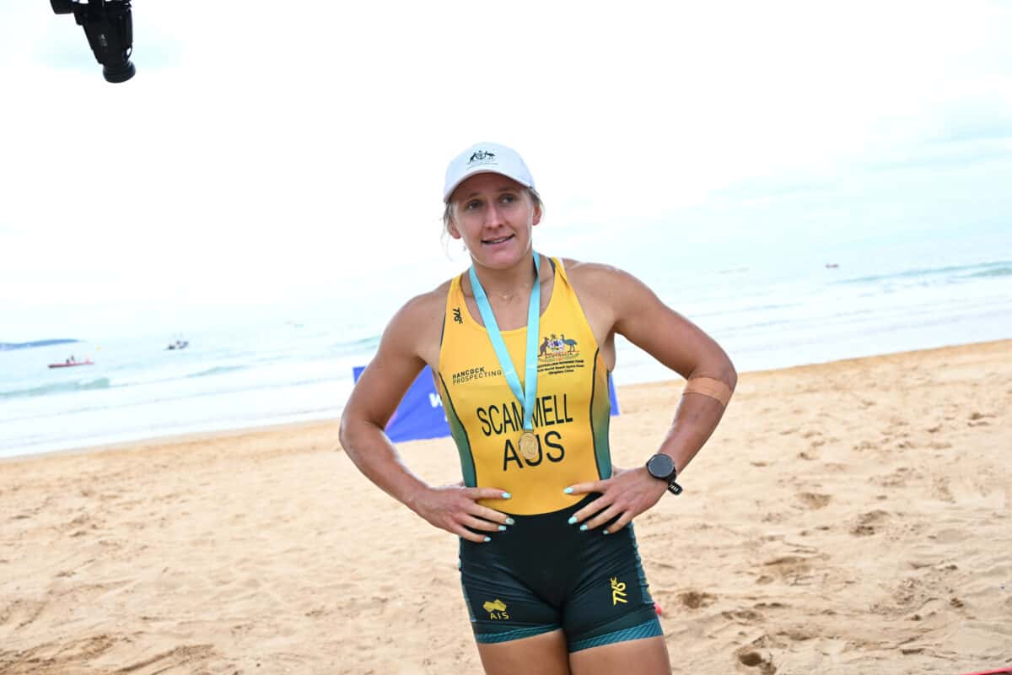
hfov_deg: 48.5
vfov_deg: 33.4
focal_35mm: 40
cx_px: 506
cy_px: 338
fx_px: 1124
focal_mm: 40
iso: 500
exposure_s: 1/640
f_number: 5
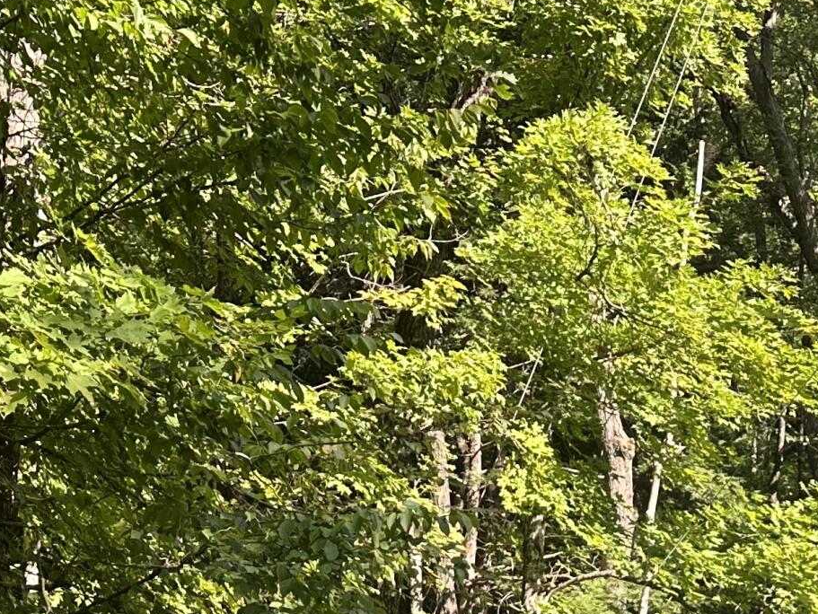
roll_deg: -2.0
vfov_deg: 17.1
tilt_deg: -2.8
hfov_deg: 24.4
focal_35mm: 79
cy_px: 882
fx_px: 1868
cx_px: 178
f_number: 1.78
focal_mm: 6.86
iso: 80
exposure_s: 1/454
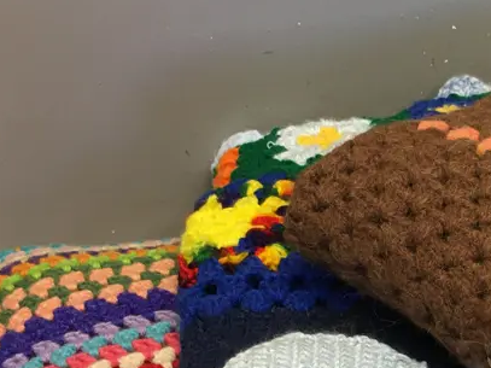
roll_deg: -0.1
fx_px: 1035
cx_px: 537
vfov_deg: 19.8
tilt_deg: -35.1
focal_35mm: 73
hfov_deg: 24.9
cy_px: 333
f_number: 2.2
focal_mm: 4.15
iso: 32
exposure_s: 1/17
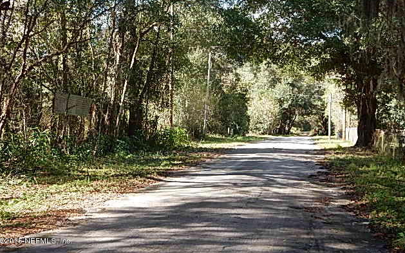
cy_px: 99
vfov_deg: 23.5
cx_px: 201
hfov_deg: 36.9
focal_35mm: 55
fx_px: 607
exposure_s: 1/250
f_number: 4.5
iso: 280
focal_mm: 9
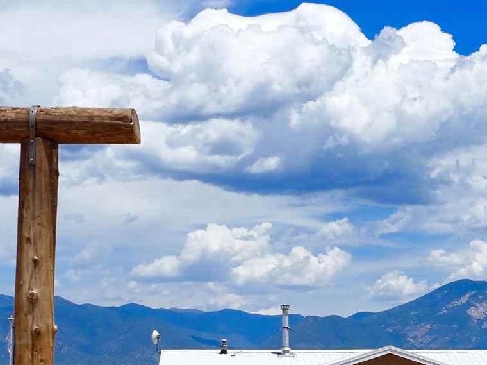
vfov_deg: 14.9
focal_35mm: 97
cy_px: 390
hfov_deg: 20.0
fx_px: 1364
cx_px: 400
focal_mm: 12.29
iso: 100
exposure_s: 1/2500
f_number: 2.8
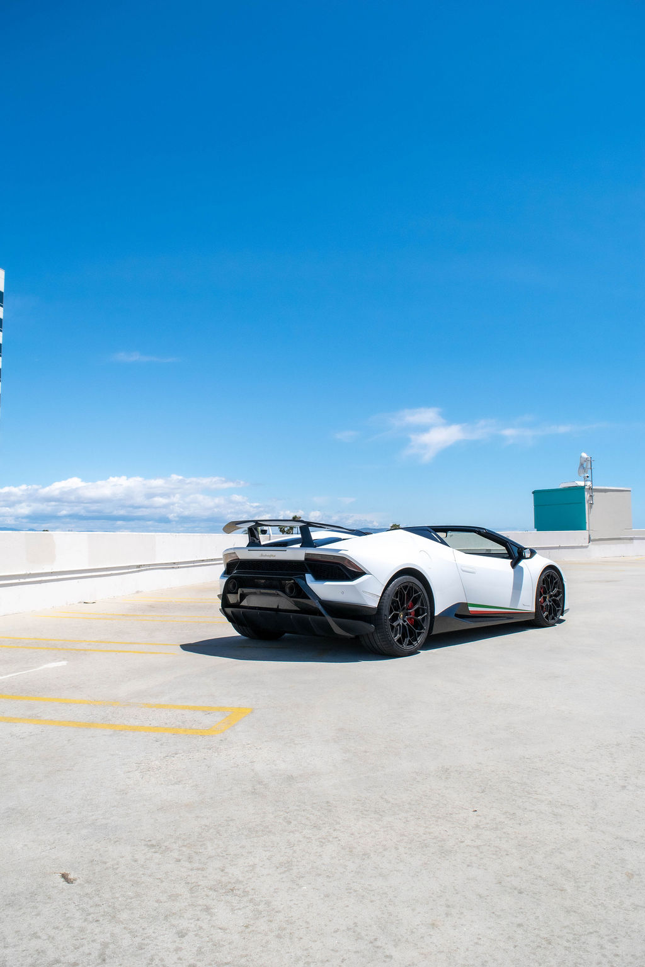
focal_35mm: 27
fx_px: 726
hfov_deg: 47.9
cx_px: 322
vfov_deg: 67.4
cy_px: 484
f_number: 8
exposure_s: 1/2000
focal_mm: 18
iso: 360
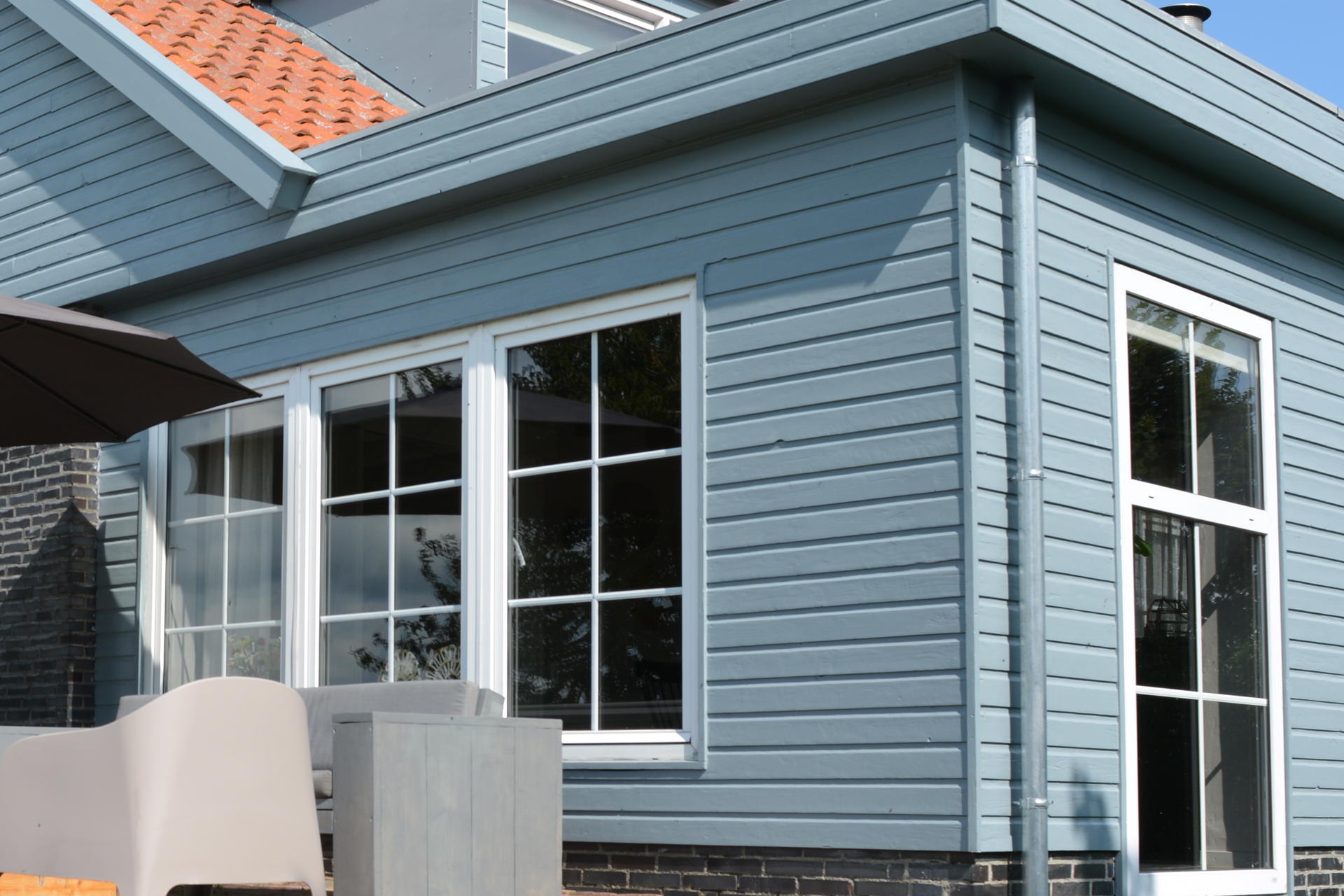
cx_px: 291
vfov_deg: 24.9
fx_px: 2016
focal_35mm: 54
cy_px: 602
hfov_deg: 35.8
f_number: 8
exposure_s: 1/250
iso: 100
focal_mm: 18
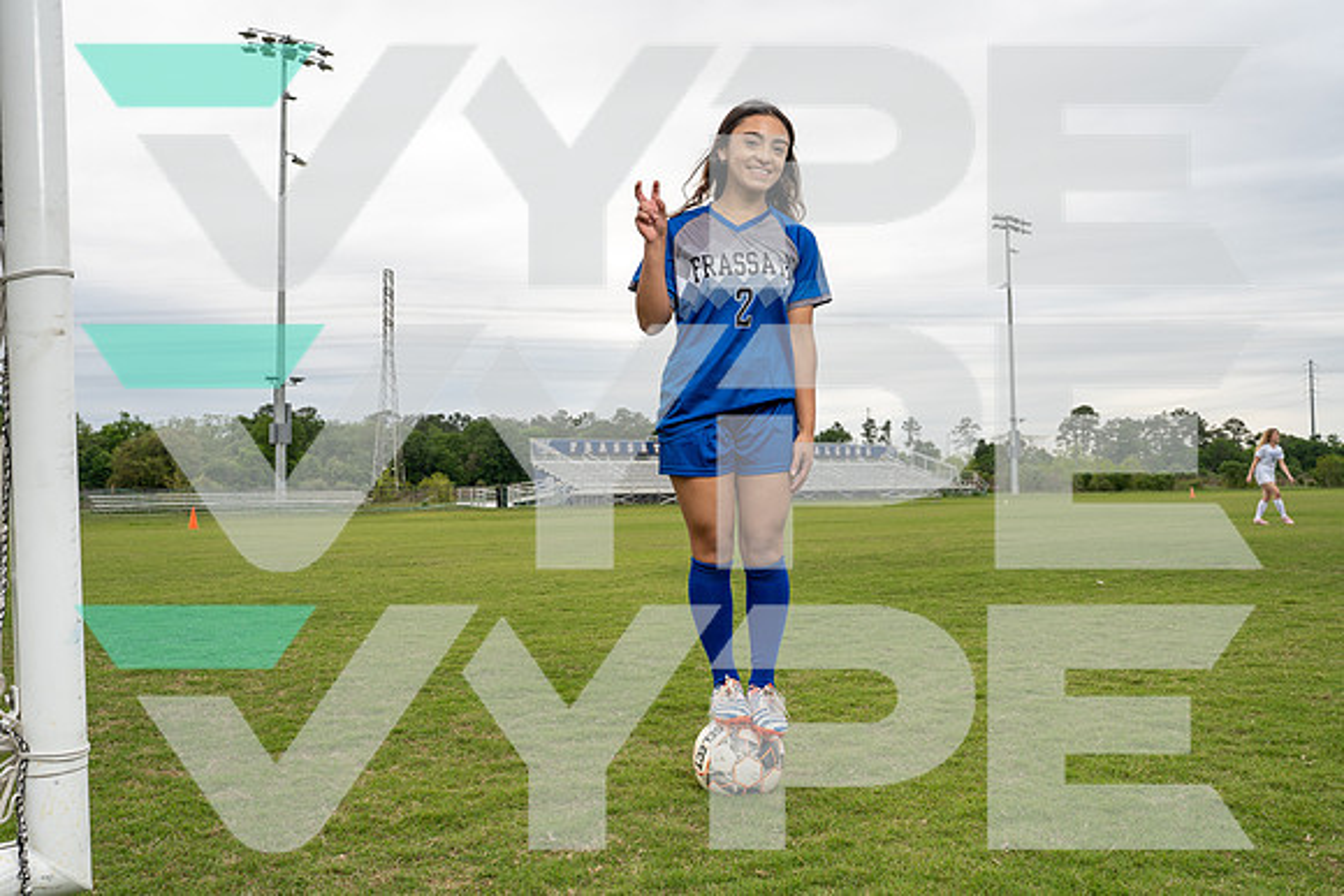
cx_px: 672
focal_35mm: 30
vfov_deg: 43.6
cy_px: 448
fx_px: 1120
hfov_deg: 61.9
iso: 250
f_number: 7.1
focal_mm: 30
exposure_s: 1/250
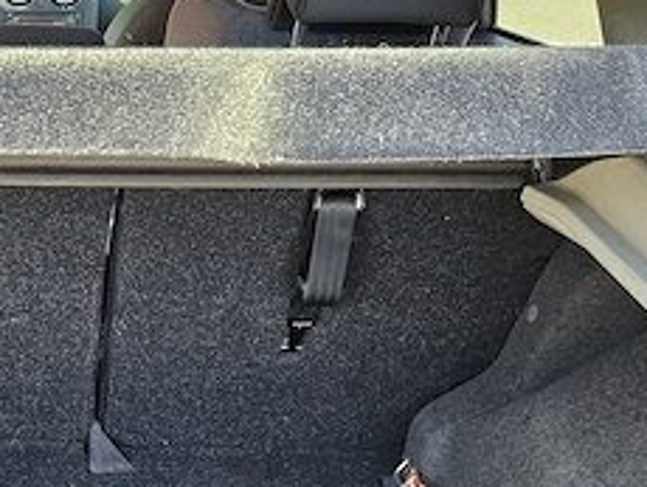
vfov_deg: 22.9
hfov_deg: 30.2
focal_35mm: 60
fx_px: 1123
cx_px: 20
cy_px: 552
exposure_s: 1/180
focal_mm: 5.4
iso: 200
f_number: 1.8
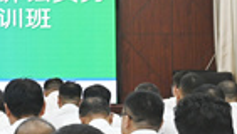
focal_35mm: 175
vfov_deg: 7.0
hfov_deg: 11.8
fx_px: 1102
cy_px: 2
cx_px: -104
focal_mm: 43
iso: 1600
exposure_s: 1/160
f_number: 6.3
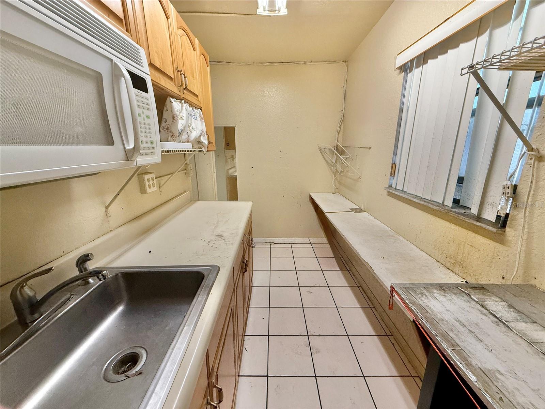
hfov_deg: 102.1
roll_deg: +0.9
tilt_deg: -14.5
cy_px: 204
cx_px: 272
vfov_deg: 85.7
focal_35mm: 14
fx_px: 220
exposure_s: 1/120
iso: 250
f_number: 2.2
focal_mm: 2.22
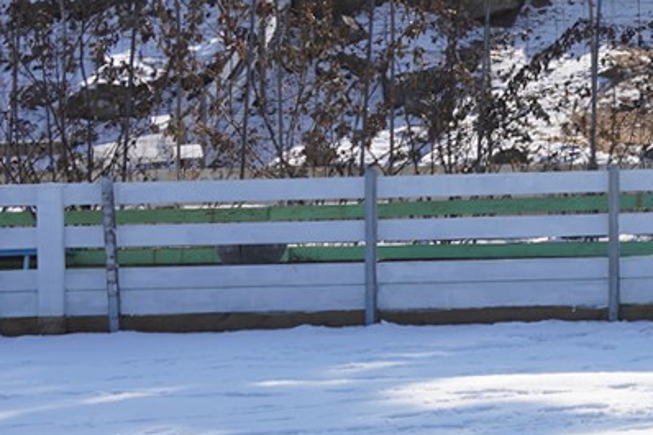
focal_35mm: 181
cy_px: -368
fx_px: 3282
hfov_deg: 10.2
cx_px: 1442
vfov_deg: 7.3
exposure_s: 1/100
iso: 100
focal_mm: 36
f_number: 13
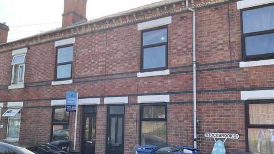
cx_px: 138
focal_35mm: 32
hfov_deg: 61.0
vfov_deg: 36.6
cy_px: 92
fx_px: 233
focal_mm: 3
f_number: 1.8
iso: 16
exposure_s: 1/370
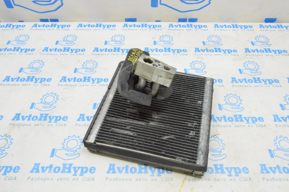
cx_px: 144
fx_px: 241
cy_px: 96
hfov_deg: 62.0
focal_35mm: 30
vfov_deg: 43.5
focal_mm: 20
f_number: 20
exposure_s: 1/15
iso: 6400
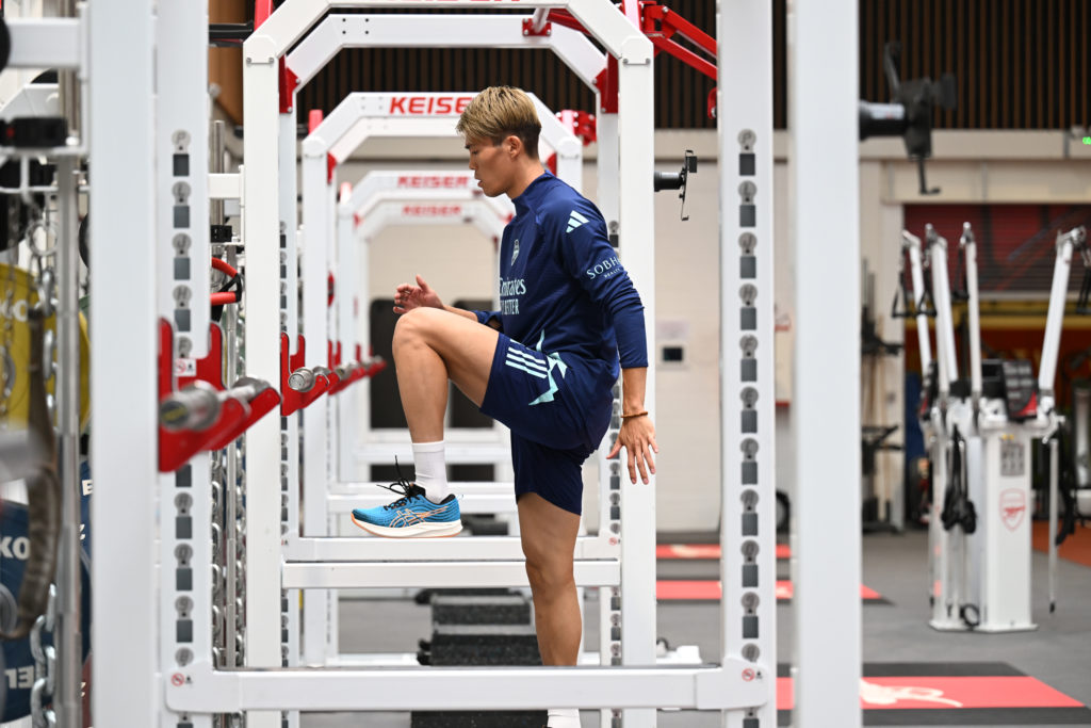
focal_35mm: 94
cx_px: 546
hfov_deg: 21.7
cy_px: 364
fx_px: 2849
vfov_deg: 14.6
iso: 1000
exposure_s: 1/500
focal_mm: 94
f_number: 3.2
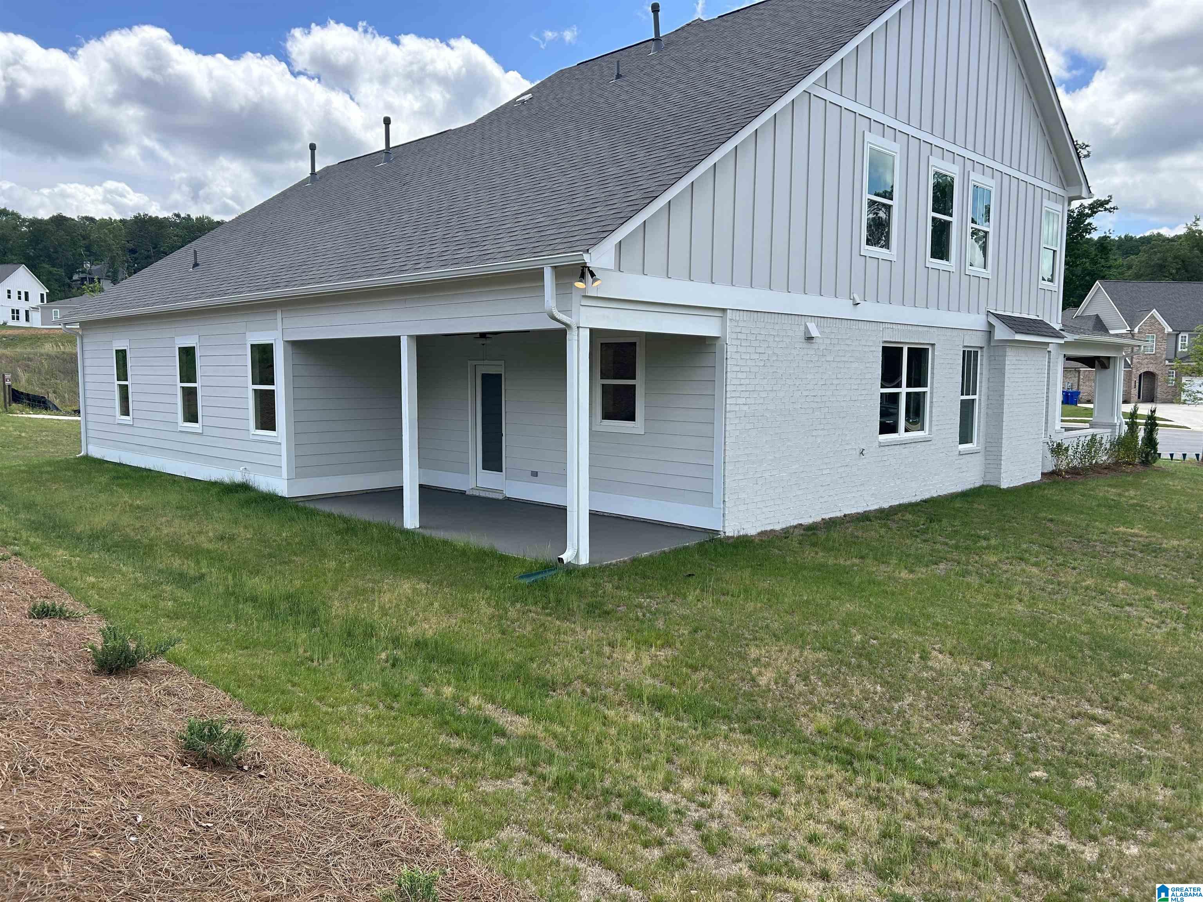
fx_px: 904
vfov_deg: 53.1
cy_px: 451
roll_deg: -0.5
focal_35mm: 26
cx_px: 602
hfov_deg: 67.3
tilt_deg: -4.0
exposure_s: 1/1901
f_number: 1.5
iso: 50
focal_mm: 5.7
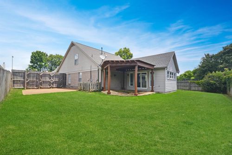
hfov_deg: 100.4
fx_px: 97
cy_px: 78
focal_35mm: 15
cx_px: 116
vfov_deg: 77.3
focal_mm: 10
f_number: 7.1
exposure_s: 1/200
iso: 100
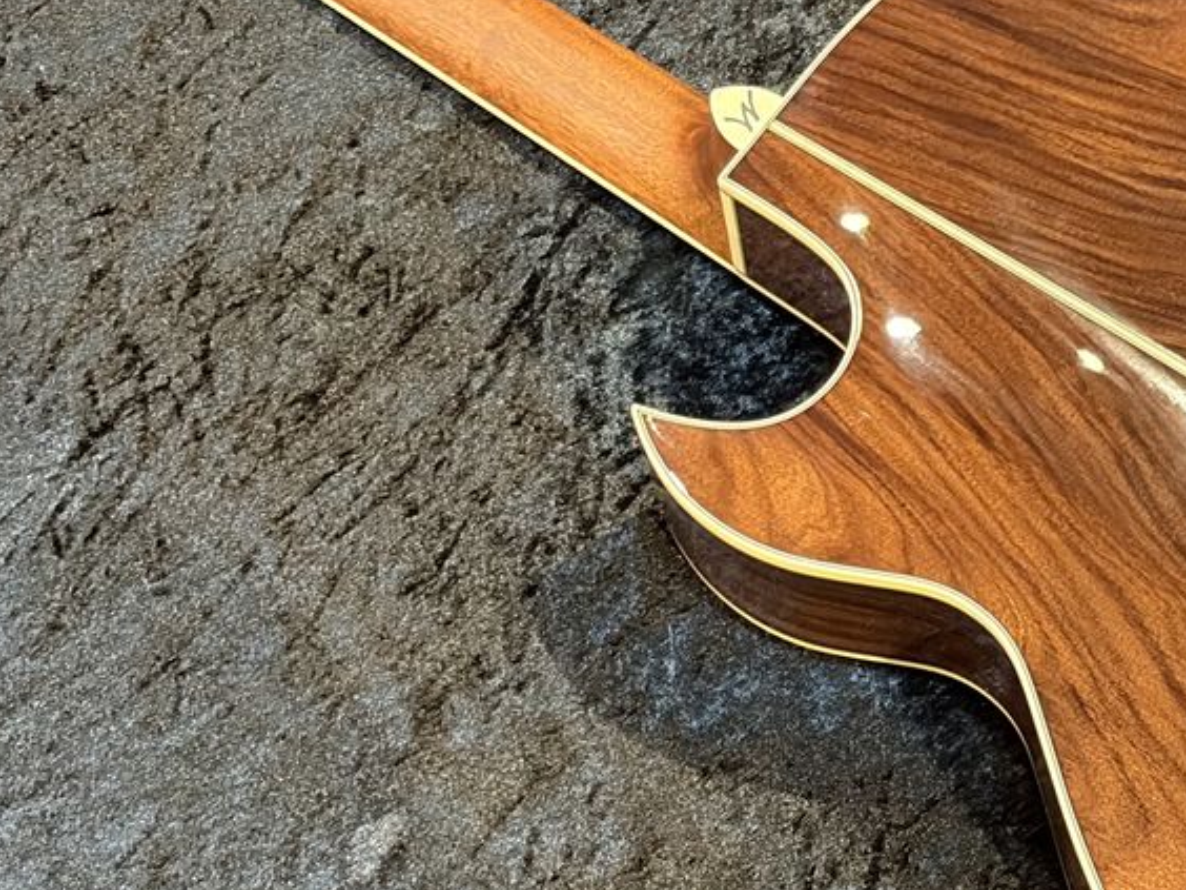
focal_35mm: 118
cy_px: 381
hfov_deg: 16.6
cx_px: 927
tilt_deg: -64.2
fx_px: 4043
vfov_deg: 12.6
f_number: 1.6
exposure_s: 1/30
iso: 320
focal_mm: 5.96
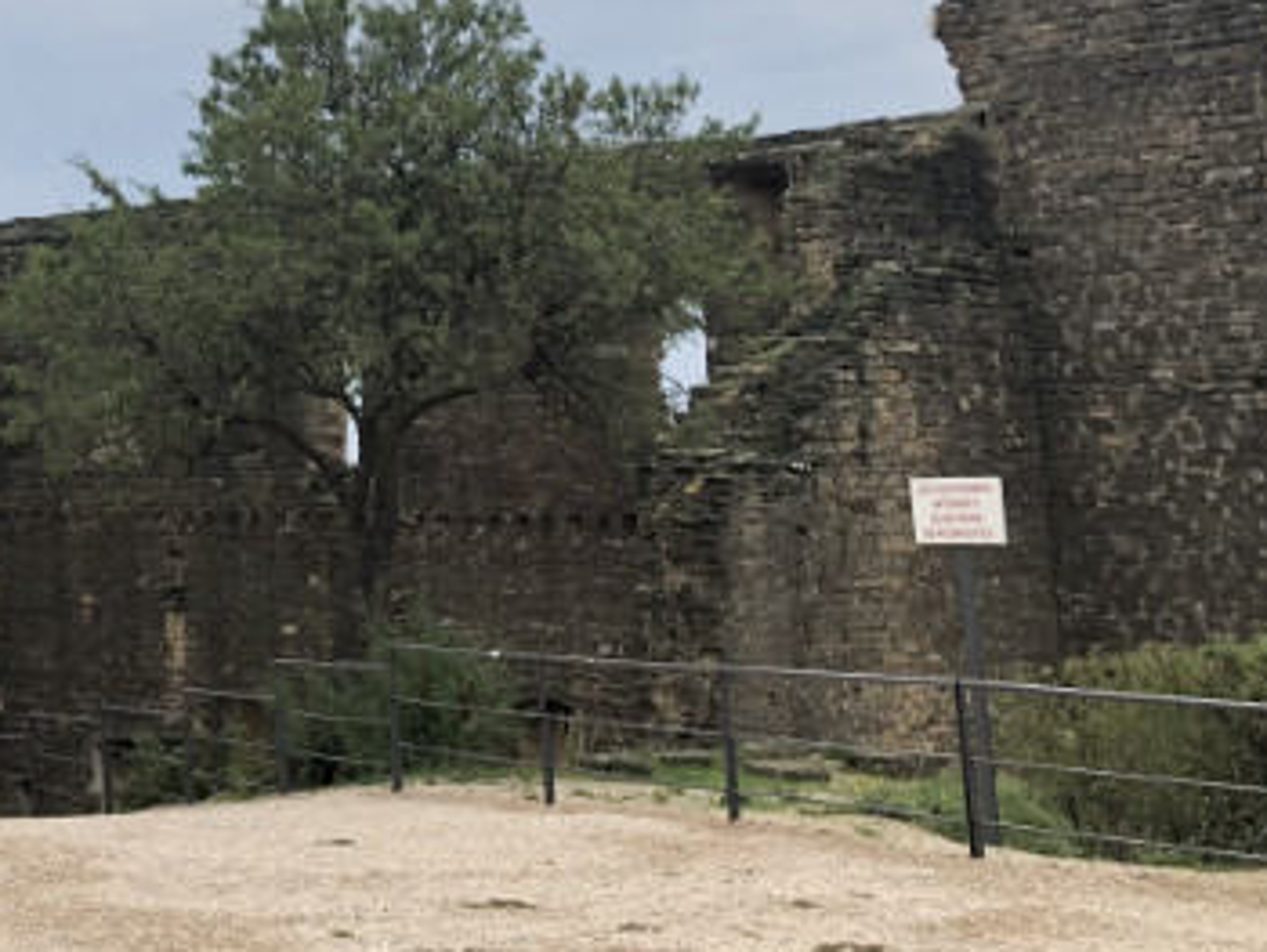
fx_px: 2344
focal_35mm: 64
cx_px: -101
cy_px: 145
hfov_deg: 27.8
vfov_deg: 22.5
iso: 20
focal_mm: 4
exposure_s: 1/706
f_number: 1.8
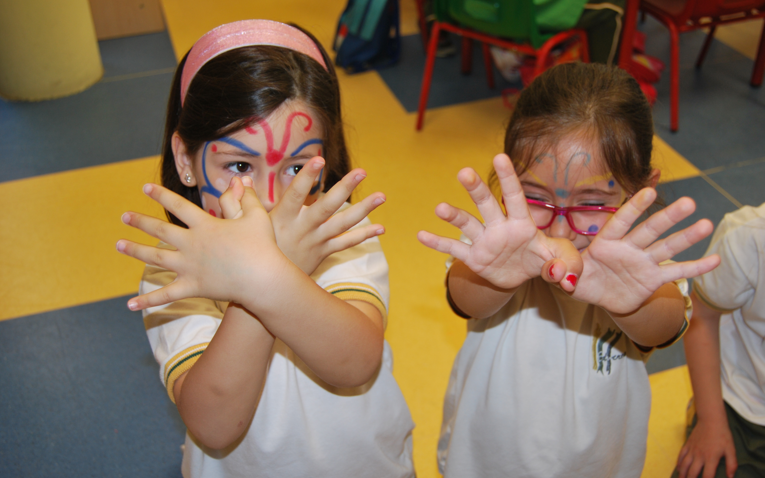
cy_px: 244
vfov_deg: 32.0
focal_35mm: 40
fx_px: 834
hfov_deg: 49.3
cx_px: 382
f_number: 4.2
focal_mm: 26
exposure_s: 1/60
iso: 200
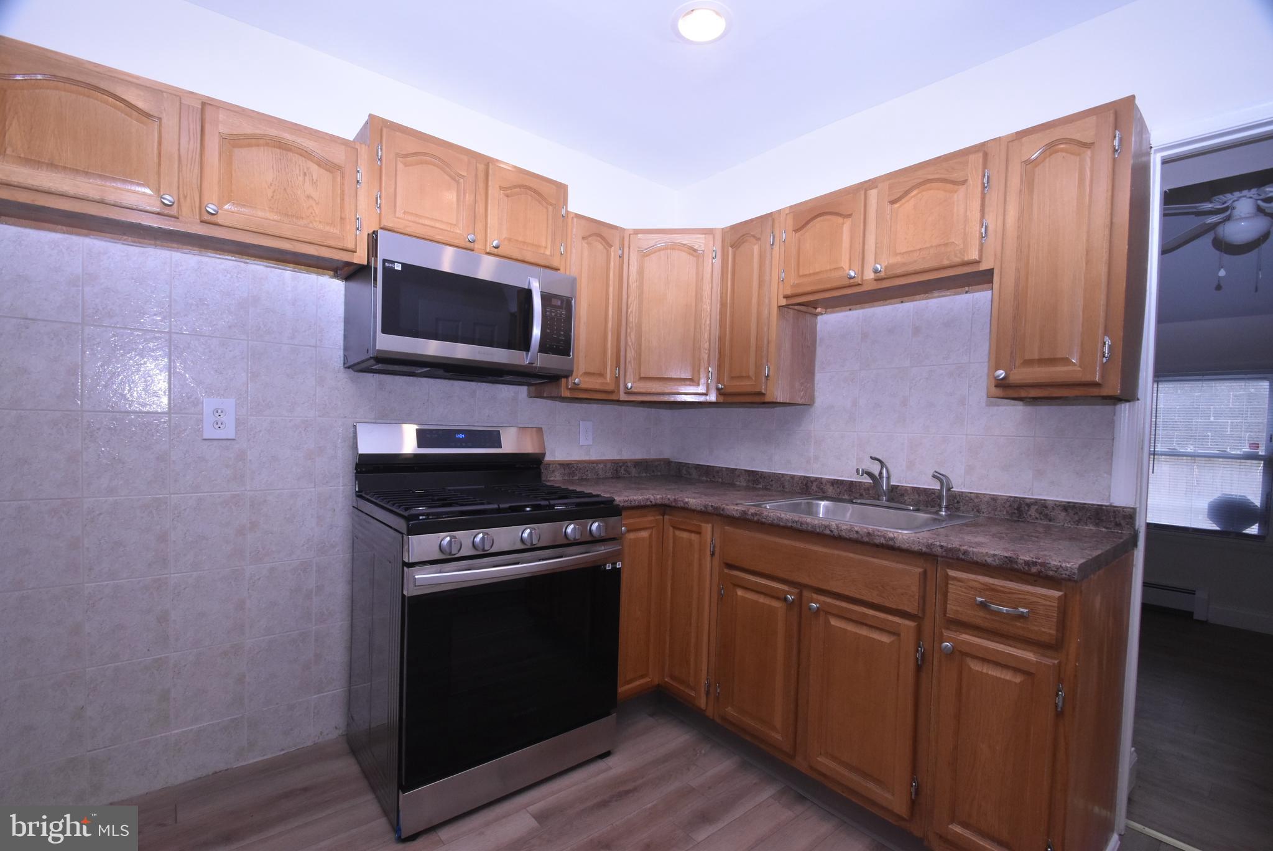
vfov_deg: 77.4
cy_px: 426
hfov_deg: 100.4
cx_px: 636
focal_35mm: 15
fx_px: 531
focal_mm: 10
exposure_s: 1/60
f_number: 13
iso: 1800
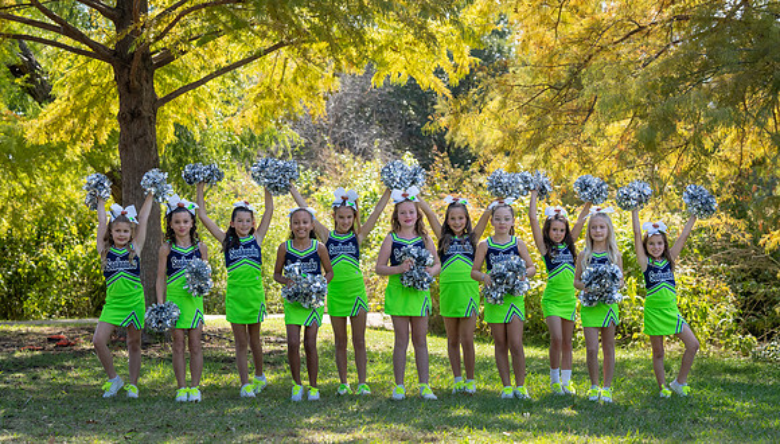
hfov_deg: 27.2
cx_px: 390
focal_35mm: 78
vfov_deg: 15.6
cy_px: 260
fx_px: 1614
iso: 500
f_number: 4
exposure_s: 1/1250
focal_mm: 70
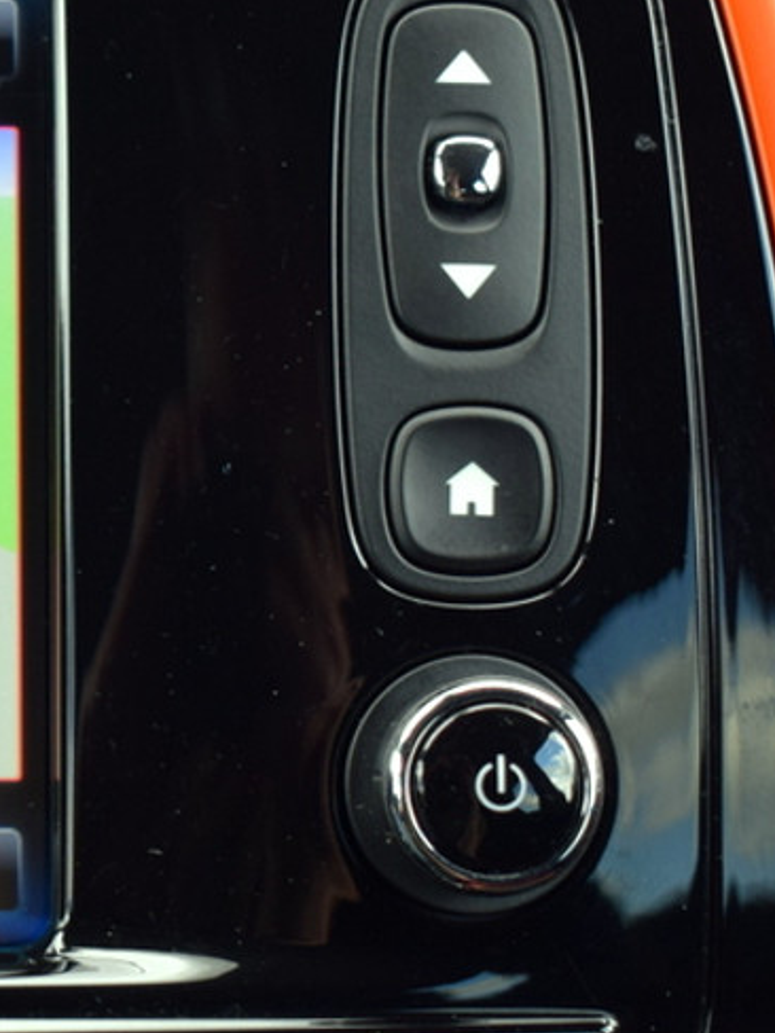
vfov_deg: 13.2
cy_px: 291
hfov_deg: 9.5
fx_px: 4448
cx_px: -557
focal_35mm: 149
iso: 400
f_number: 4.8
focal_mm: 36
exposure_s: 1/60
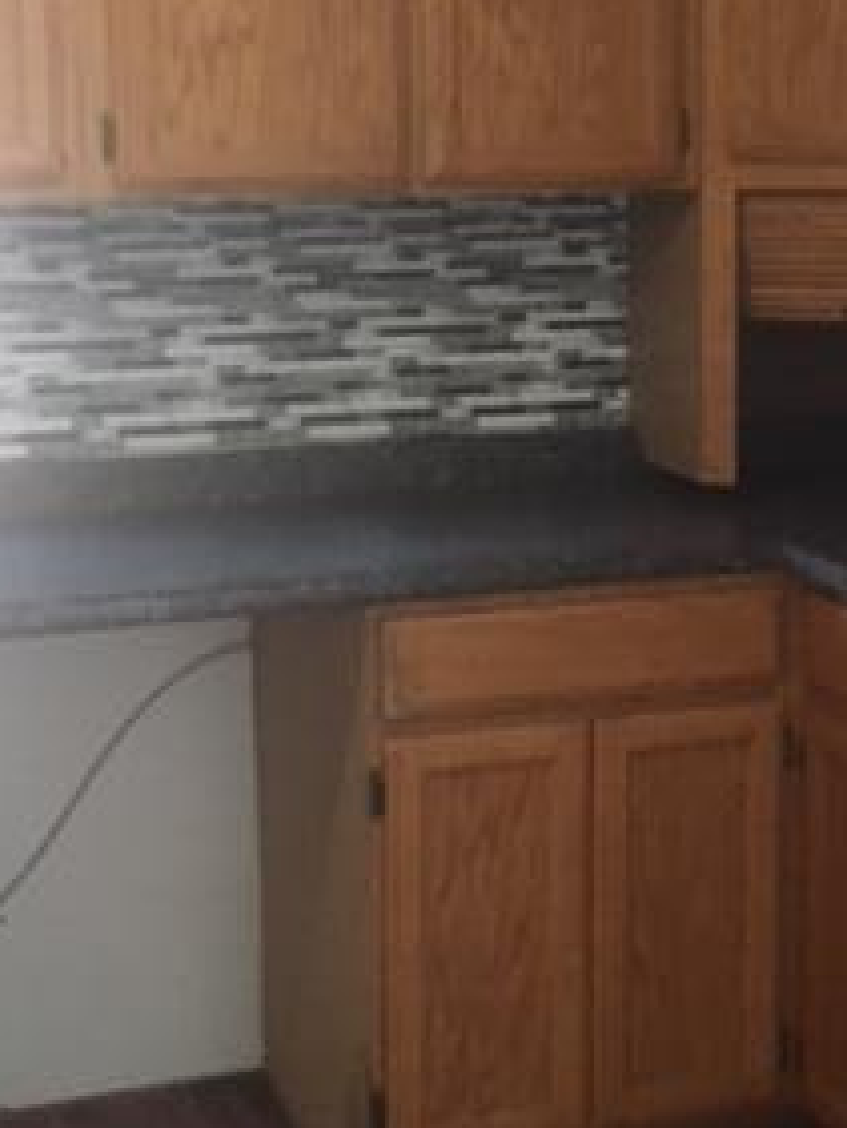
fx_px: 2152
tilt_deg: -3.9
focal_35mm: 66
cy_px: 365
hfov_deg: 22.1
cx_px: 622
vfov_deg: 29.2
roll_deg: -0.1
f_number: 2.2
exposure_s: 1/15
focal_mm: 4.15
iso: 250
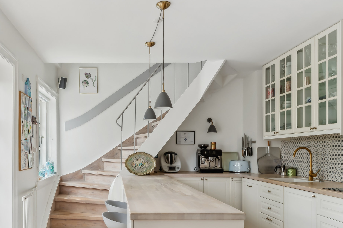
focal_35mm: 34
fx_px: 328
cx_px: 121
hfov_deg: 54.4
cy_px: 148
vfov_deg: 38.1
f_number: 7.1
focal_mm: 13.9
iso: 100
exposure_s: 1/20
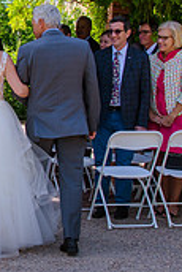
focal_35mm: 119
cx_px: -92
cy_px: 99
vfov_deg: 17.2
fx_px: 901
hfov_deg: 11.1
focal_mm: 31
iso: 200
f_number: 9
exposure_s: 1/200
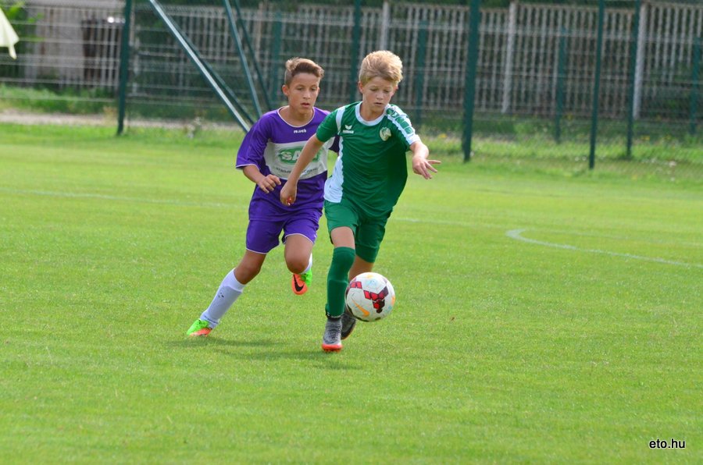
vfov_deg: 3.5
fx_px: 7600
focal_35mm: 390
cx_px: 352
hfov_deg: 5.3
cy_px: 232
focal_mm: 260
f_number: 8
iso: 2500
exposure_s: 1/4000
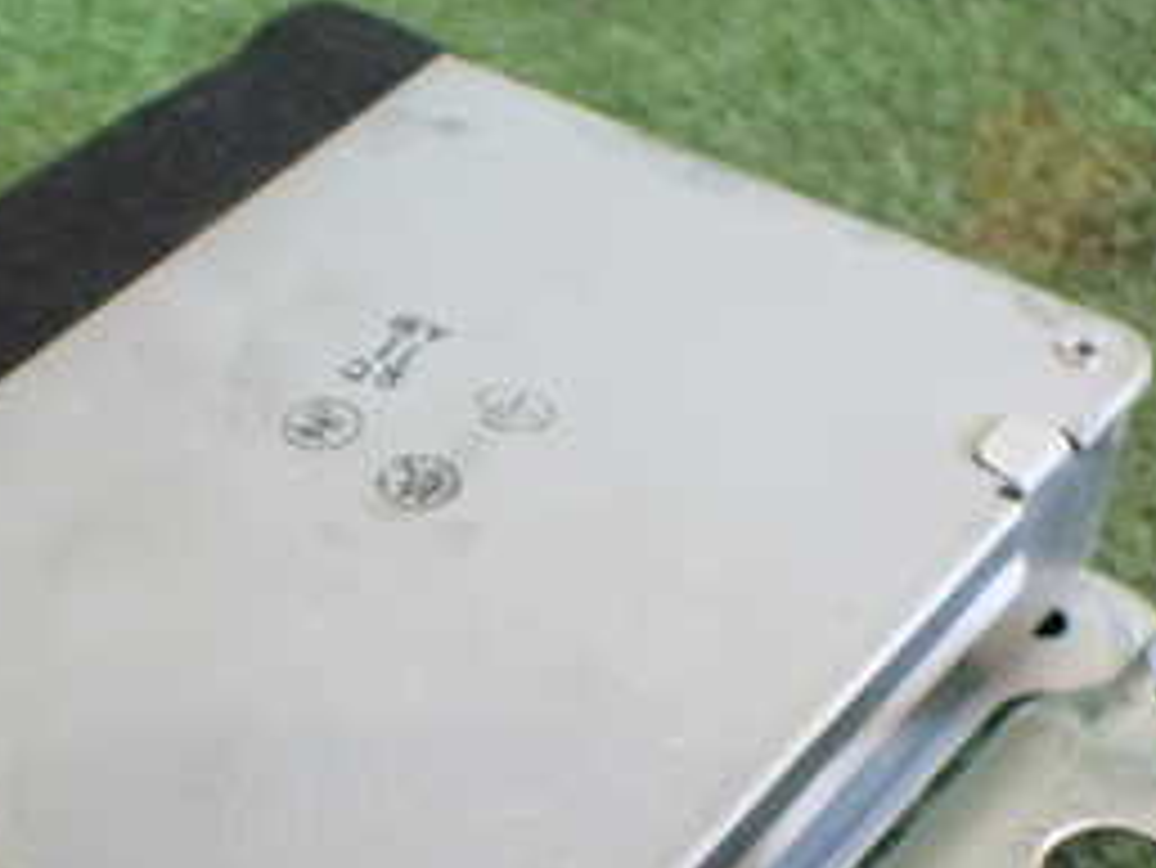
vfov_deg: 20.8
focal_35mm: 70
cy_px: 670
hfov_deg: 27.6
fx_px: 2339
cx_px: 414
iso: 500
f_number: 2.3
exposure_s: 1/125
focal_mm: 5.4
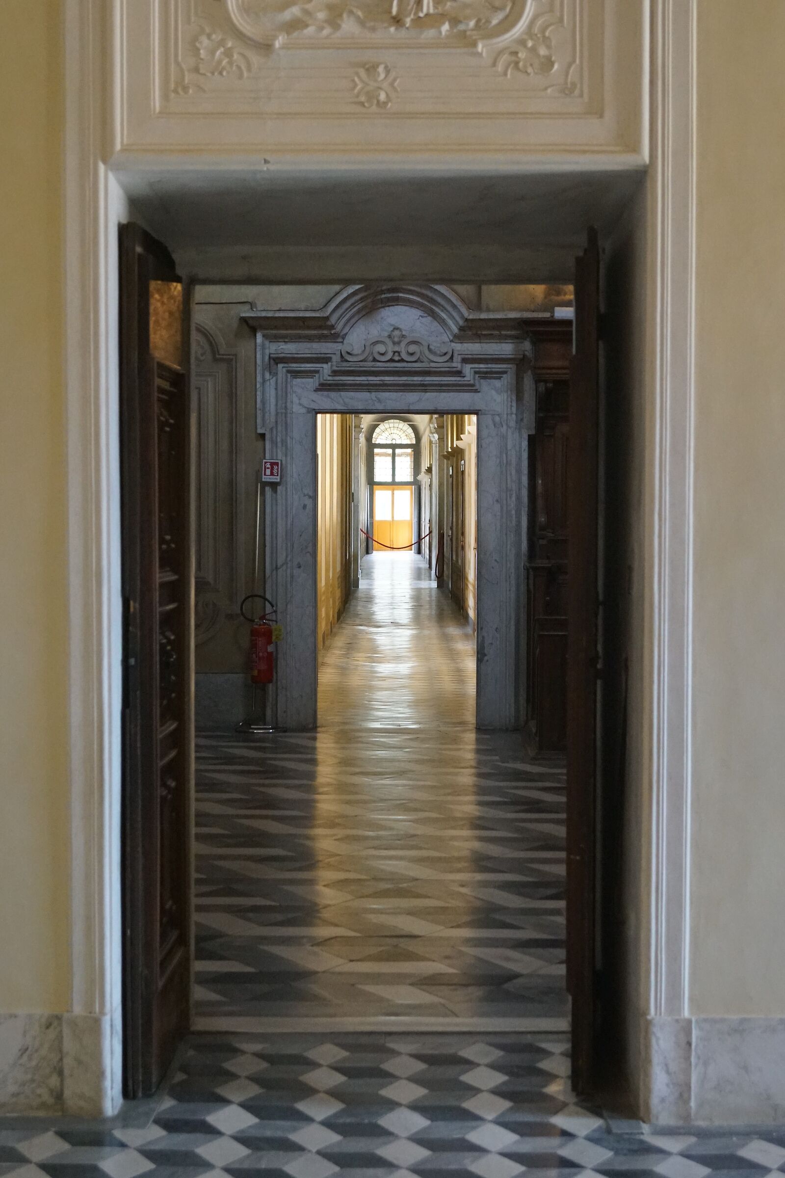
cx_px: 392
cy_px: 589
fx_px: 1962
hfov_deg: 22.6
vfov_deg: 33.4
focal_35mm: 60
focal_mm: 40
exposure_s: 1/125
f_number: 5.6
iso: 3200
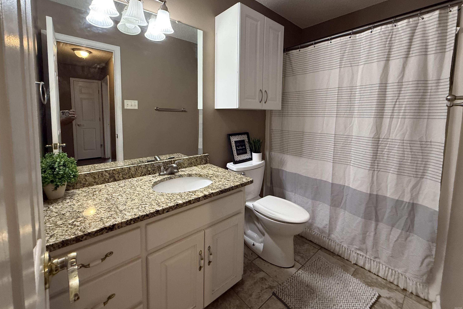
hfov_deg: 100.4
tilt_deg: -5.4
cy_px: 131
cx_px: 232
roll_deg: -0.3
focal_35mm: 15
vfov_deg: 76.8
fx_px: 193
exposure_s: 1/60
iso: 320
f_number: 2.2
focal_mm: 2.22
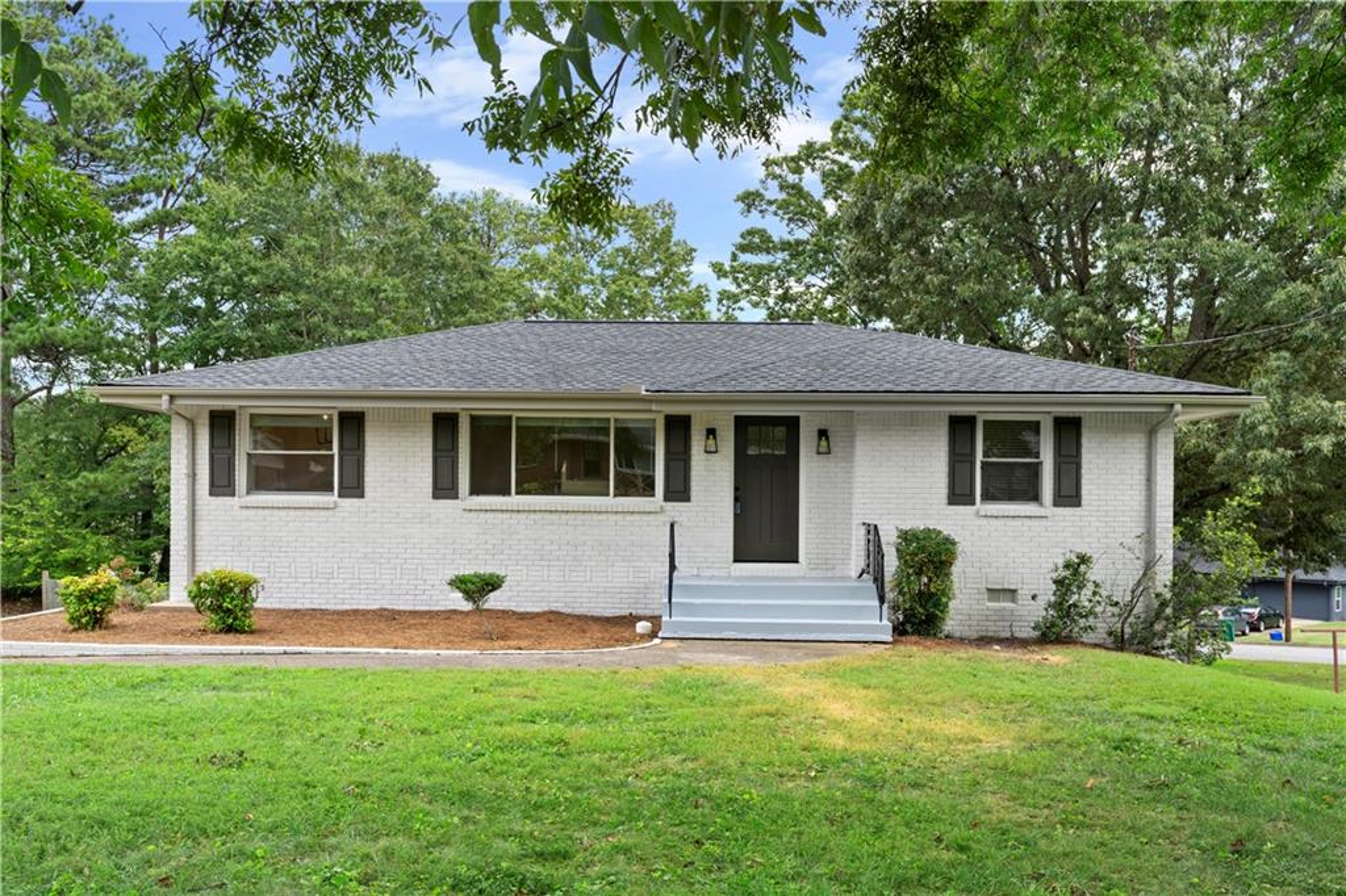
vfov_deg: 47.9
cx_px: 673
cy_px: 448
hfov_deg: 67.4
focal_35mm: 27
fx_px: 1009
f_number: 8
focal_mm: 27
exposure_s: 1/40
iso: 100
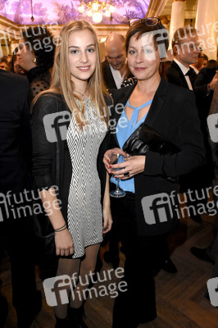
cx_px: 109
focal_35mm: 30
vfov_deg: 62.0
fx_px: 273
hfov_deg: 43.5
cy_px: 164
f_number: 6.3
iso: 3200
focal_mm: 20
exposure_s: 1/60
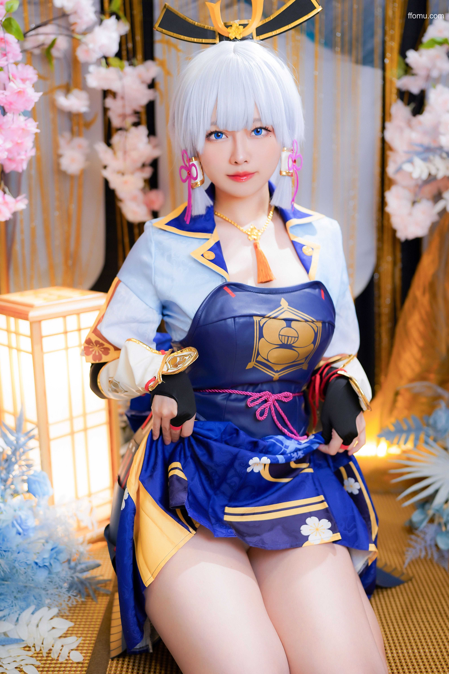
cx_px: 224
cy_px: 337
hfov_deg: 37.9
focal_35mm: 35
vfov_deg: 54.4
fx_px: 655
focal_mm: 35
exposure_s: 1/160
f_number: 1.6
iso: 100
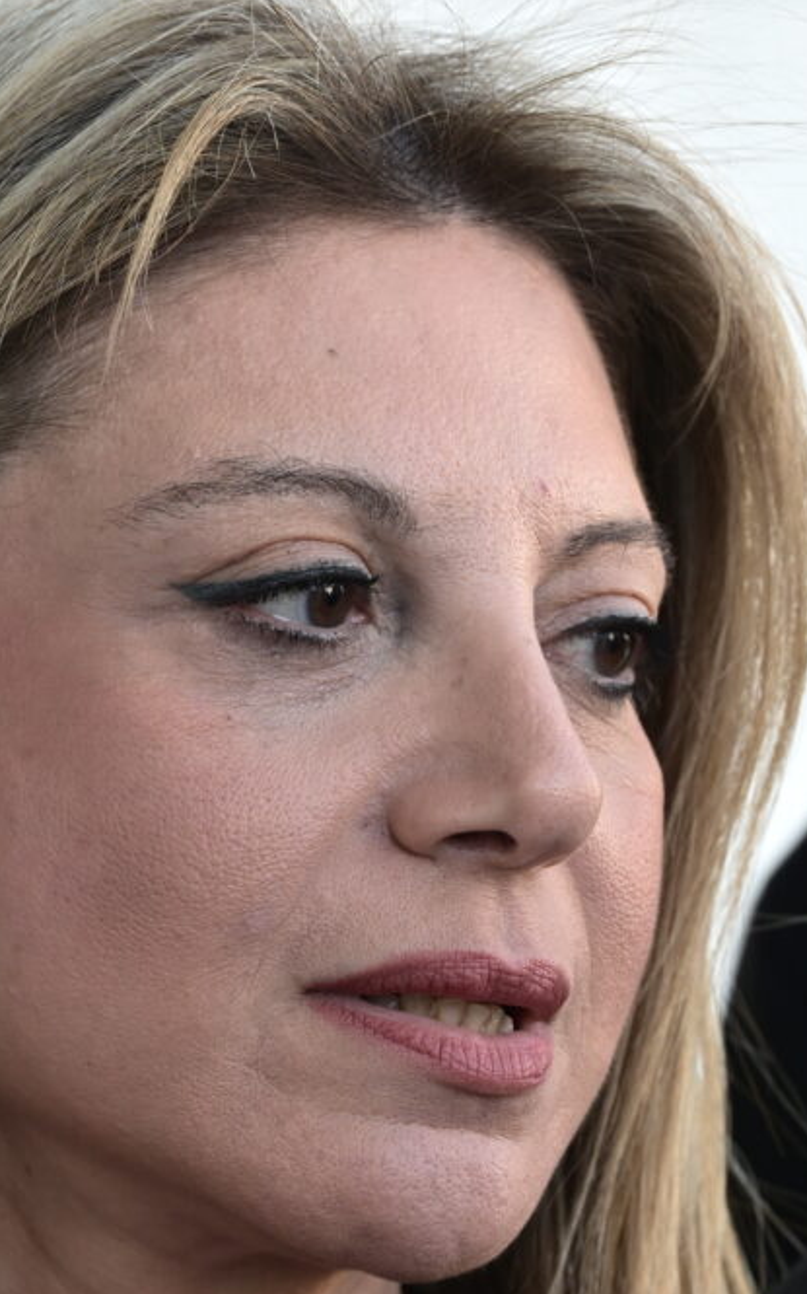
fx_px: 9723
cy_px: 757
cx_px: 290
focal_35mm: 276
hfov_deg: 4.8
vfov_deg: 7.6
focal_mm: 100
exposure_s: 1/250
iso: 500
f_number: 5
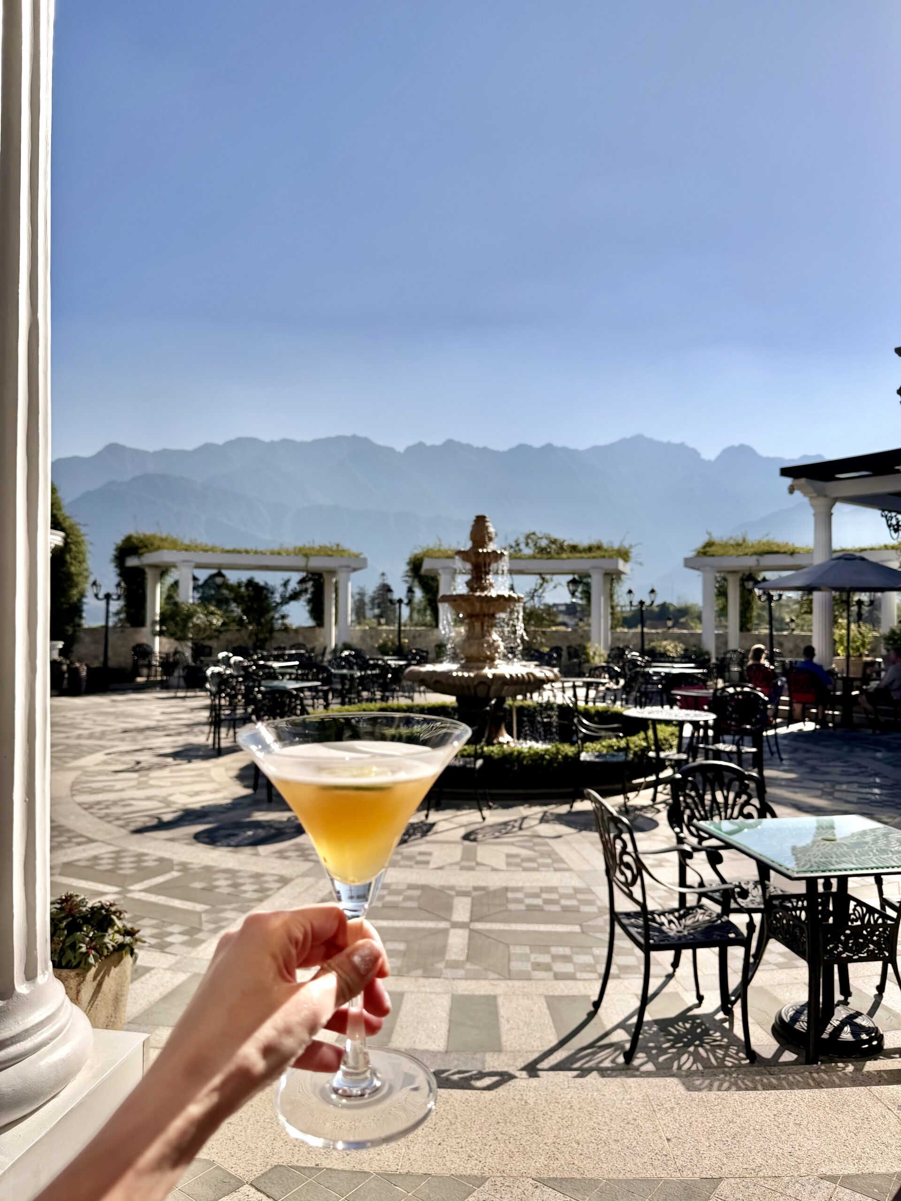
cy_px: 600
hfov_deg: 56.8
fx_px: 833
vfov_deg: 71.6
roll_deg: -0.8
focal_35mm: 24
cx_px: 450
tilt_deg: +1.6
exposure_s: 1/9091
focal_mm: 6.76
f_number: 1.78
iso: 80
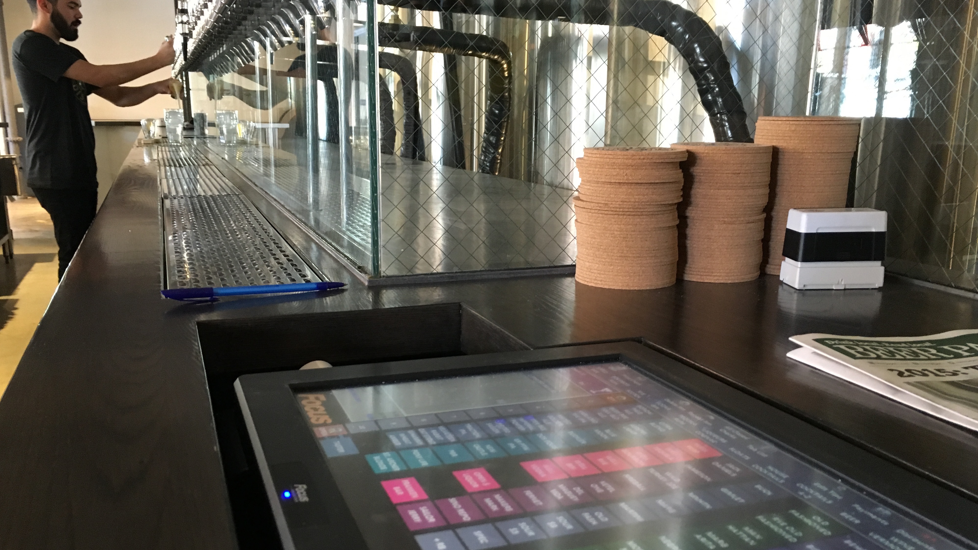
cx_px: 483
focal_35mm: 32
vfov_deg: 36.6
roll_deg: -1.7
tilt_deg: -14.7
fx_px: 830
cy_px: 322
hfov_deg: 61.0
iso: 200
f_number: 2.2
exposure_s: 1/15
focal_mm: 4.15
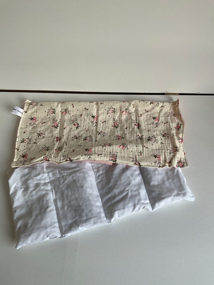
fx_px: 239
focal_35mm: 29
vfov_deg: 61.7
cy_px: 142
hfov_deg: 48.2
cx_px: 107
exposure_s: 1/135
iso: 16
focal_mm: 3
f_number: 1.8
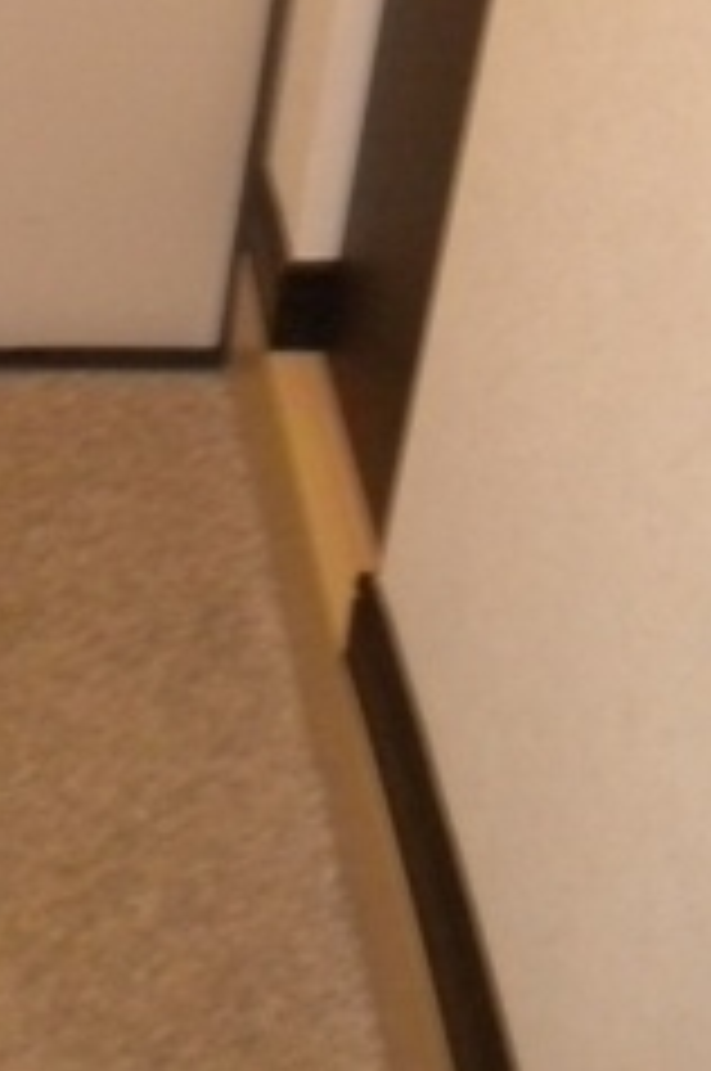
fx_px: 2912
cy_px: 140
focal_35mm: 98
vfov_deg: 20.5
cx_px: -387
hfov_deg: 13.1
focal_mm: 6.3
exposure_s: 1/30
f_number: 3.1
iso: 400
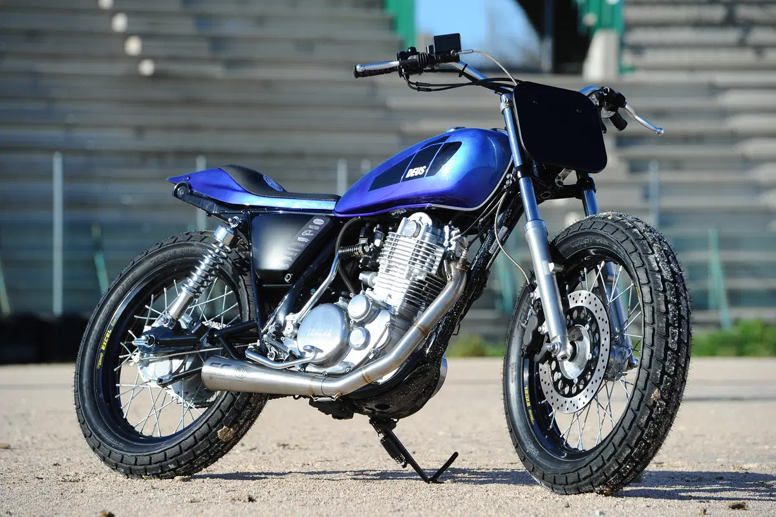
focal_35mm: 185
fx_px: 3986
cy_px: 258
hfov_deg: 11.1
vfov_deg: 7.4
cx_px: 388
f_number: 6.3
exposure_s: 1/640
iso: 200
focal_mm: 185
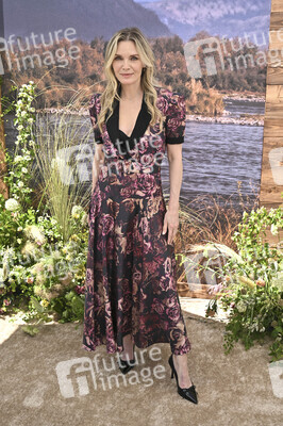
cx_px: 142
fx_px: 496
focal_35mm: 42
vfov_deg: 46.4
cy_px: 213
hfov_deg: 31.8
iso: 250
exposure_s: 1/320
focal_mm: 42
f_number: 7.1
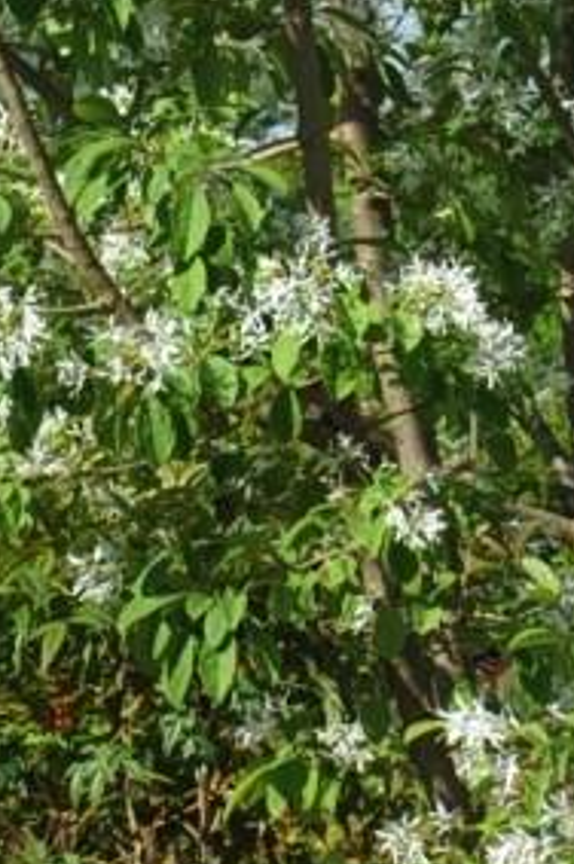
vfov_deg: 6.8
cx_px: 782
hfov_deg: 4.5
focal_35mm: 301
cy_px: -293
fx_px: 7216
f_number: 8
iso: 200
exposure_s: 1/250
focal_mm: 40
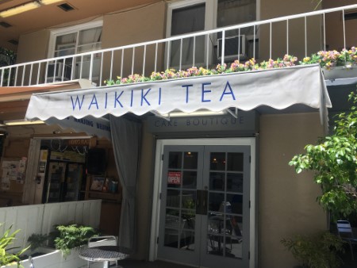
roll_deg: -4.2
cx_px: 178
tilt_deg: +7.3
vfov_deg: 48.3
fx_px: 299
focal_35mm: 29
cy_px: 134
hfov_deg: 61.6
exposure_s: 1/1451
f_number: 2.2
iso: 25
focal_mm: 4.15
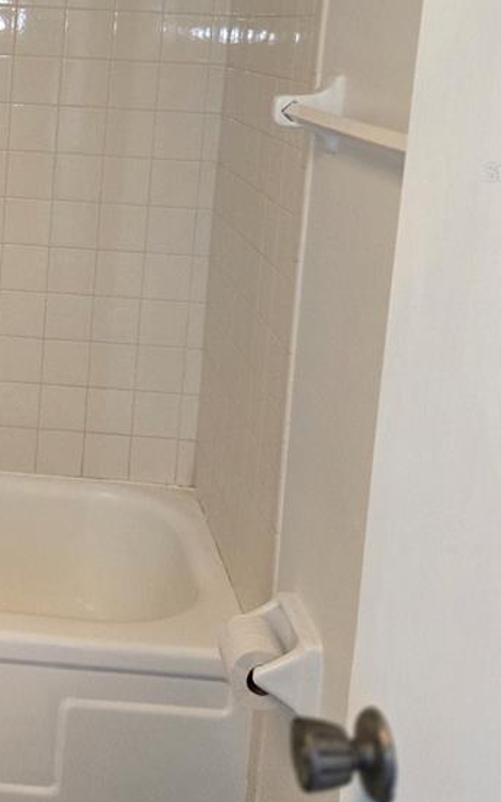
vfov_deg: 37.0
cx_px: -65
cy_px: 171
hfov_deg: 22.8
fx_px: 1158
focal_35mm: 53
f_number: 1.8
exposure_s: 1/120
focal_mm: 5.4
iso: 640
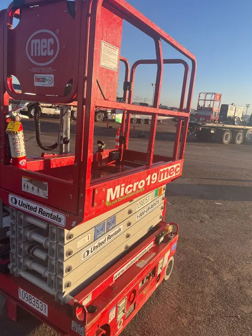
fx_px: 252
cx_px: 126
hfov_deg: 53.1
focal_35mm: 26
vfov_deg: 67.3
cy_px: 168
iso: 50
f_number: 1.6
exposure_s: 1/1623
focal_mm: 5.1
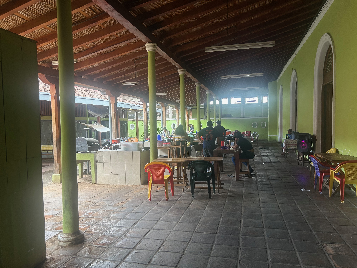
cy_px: 134
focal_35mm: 26
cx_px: 178
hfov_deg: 67.3
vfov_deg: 53.1
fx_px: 268
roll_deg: +1.7
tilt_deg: -3.0
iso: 32
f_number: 1.5
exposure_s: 1/148
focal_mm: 5.7
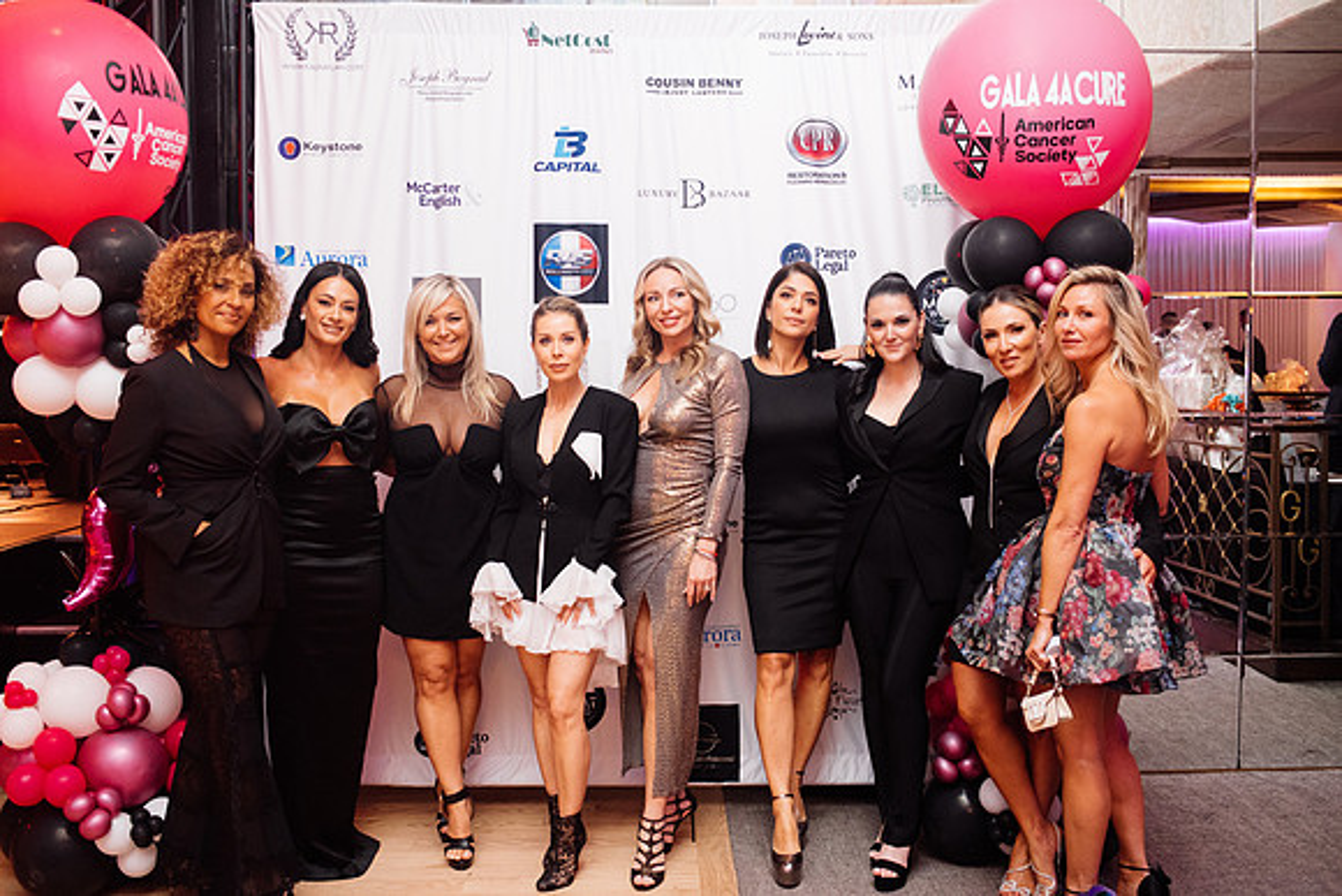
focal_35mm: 35
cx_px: 671
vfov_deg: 37.9
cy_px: 448
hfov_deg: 54.4
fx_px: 1305
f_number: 2.8
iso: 2500
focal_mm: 35
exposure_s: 1/200
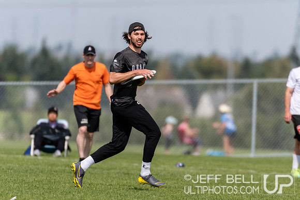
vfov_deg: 1.8
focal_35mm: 763
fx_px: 6359
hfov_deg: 2.7
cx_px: 164
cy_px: 96
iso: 100
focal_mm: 400
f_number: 4
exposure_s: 1/1250
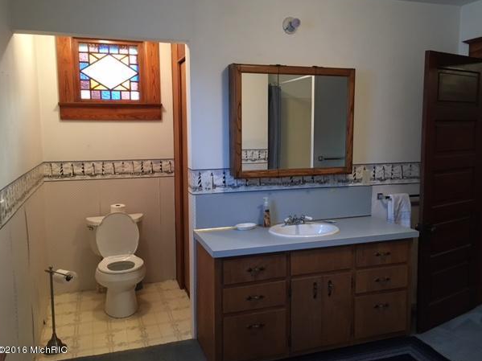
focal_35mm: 31
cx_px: 250
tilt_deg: -4.8
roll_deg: -0.2
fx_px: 432
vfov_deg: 45.4
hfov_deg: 58.3
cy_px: 173
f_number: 2.2
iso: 160
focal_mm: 4.15
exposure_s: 1/30
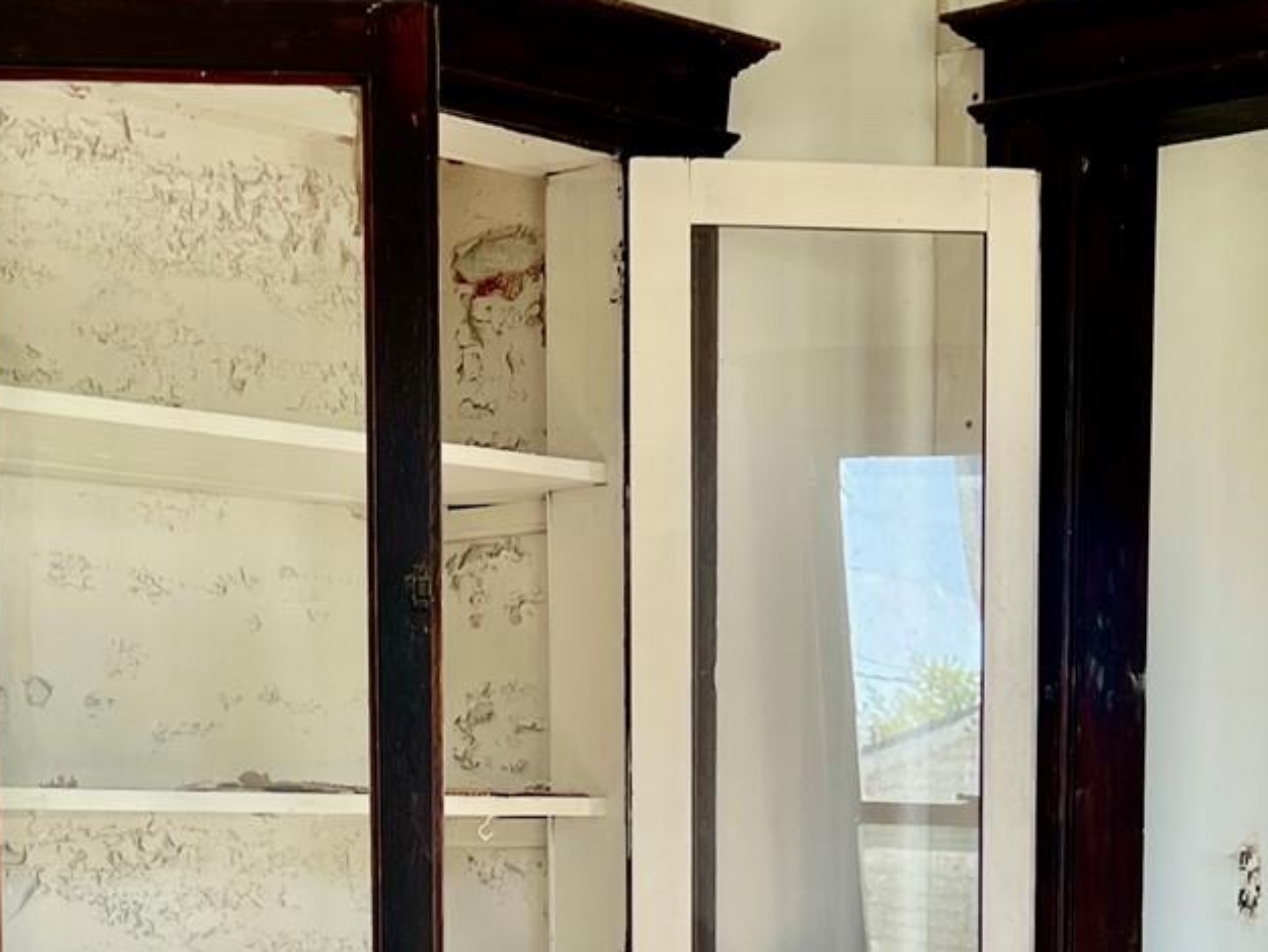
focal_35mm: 85
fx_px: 3115
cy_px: 1185
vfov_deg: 16.6
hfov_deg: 23.0
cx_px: 557
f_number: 1.5
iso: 32
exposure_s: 1/131
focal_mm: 5.7
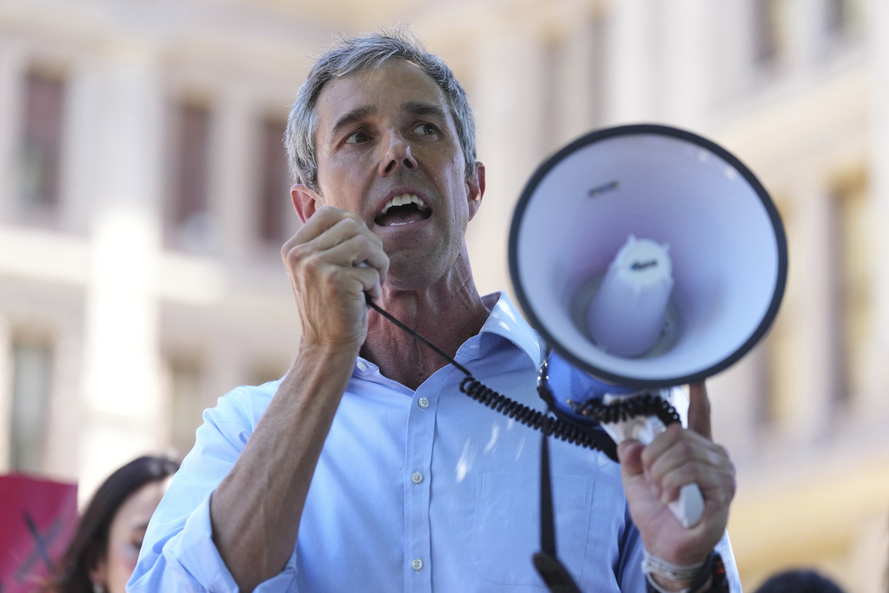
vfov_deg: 11.1
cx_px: 444
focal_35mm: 124
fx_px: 3062
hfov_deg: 16.5
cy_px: 296
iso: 1600
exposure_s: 1/2000
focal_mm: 124
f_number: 2.8
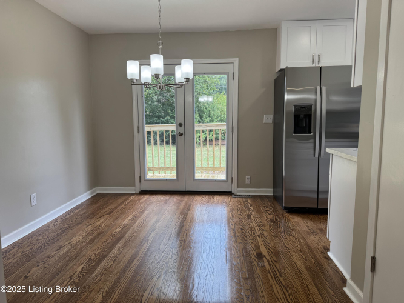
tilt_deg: -7.6
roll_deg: -0.3
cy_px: 152
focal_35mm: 24
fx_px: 280
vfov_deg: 56.8
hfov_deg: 71.6
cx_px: 202
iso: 64
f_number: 1.78
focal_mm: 6.76
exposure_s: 1/161
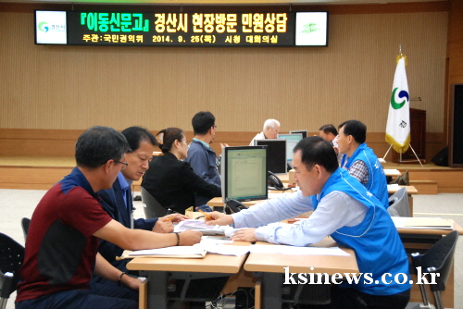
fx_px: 965
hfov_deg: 27.0
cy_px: 154
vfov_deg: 18.2
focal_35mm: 75
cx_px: 232
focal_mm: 50
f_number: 4.8
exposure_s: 1/60
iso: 800
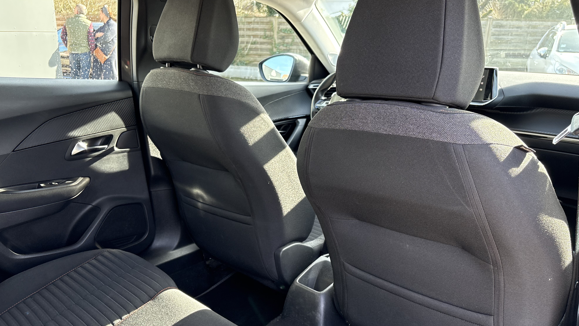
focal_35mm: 29
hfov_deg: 66.1
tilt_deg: -16.4
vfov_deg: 40.2
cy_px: 167
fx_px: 445
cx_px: 291
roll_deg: -1.6
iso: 125
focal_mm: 5.96
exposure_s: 1/115
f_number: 1.6
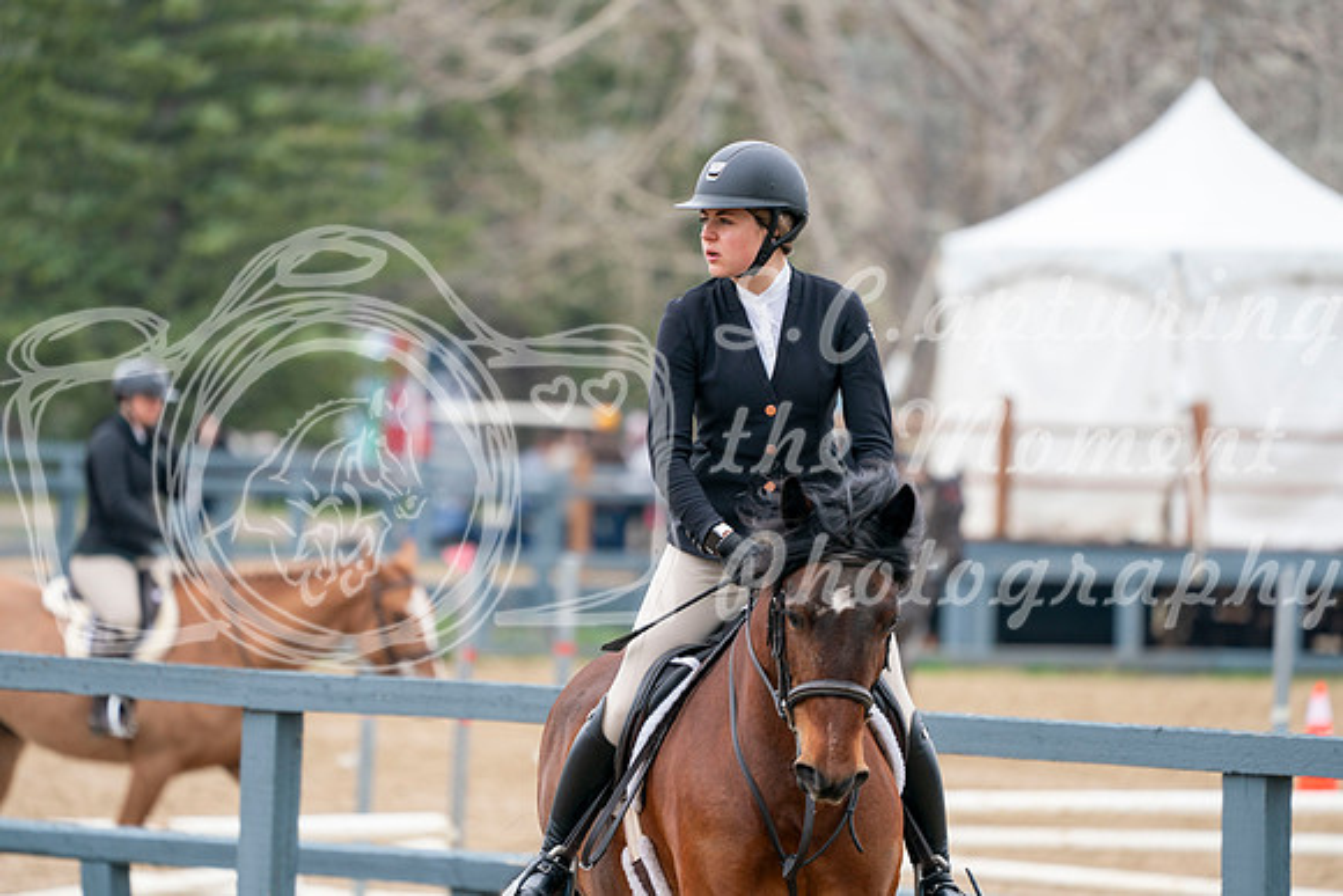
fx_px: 12649
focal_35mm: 339
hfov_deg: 6.1
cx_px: 672
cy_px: 448
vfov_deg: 4.1
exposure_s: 1/400
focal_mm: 339
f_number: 5.6
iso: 400
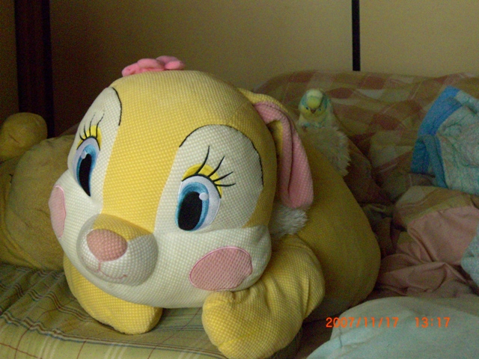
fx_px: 1577
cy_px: 180
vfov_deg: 13.0
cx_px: 240
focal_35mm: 114
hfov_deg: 17.3
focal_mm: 23.7
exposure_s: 1/80
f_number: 5.4
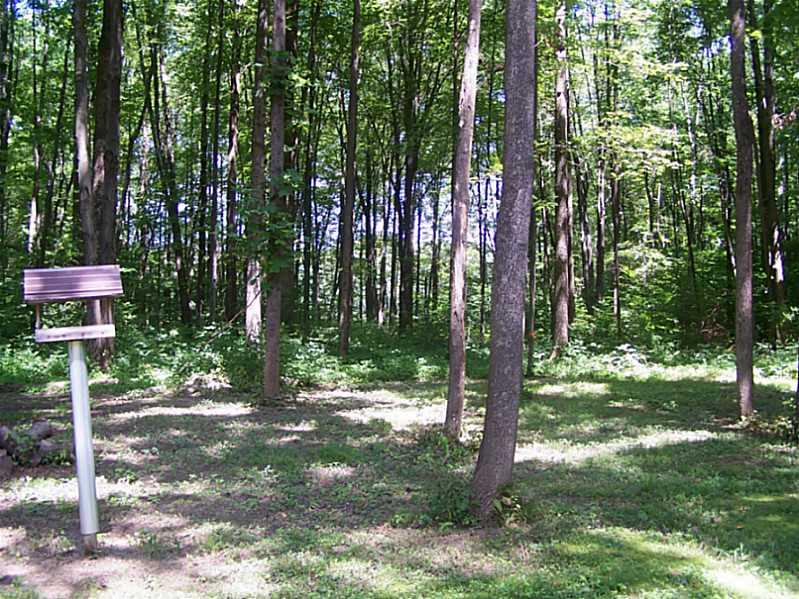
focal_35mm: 38
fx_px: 877
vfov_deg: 37.7
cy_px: 300
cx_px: 400
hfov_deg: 49.0
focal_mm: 6.3
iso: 80
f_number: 2.8
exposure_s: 1/60
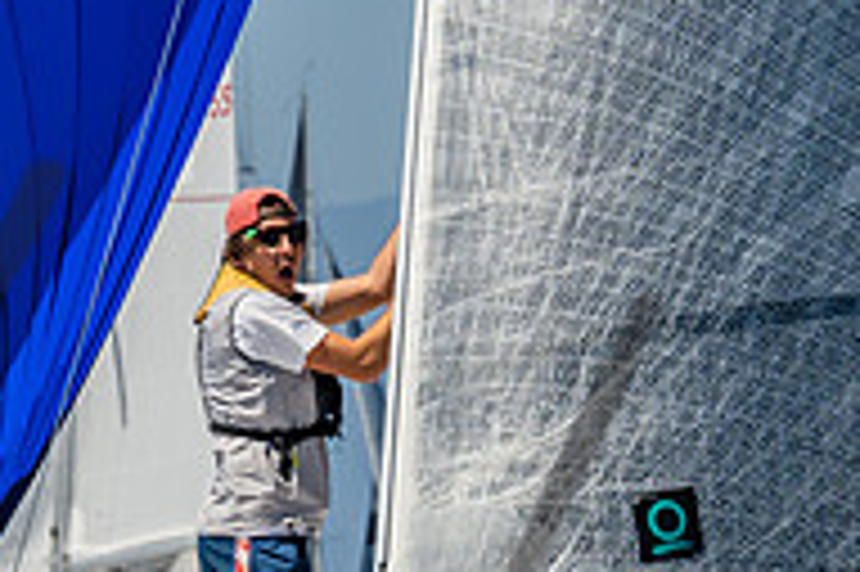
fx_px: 15991
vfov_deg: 2.0
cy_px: 319
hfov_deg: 3.1
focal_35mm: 670
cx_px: 785
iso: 160
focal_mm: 120
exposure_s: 1/500
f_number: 6.3
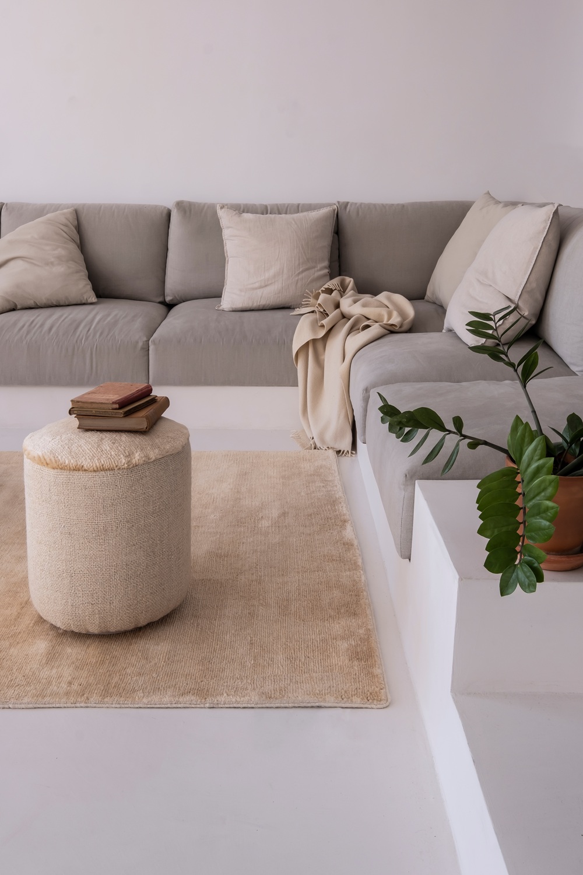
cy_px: 438
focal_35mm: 34
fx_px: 826
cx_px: 292
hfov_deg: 38.9
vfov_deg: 55.8
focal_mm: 22.9
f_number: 14
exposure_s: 1/8
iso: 200
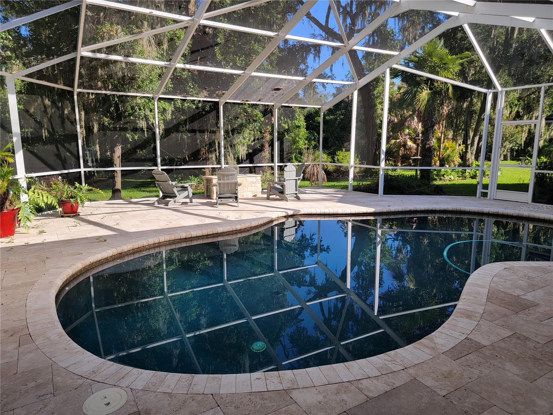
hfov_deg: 71.6
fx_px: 383
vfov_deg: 56.8
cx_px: 276
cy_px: 208
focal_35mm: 24
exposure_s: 1/241
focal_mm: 6.7
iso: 16
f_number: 1.8
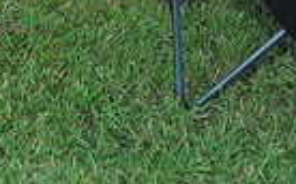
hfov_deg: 10.2
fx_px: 1652
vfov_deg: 5.9
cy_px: -359
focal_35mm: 205
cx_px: 6
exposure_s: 1/60
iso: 800
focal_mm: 48
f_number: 6.3
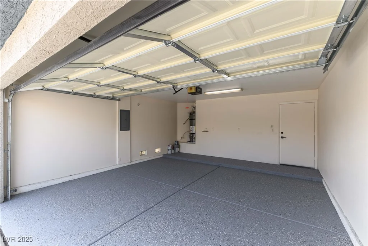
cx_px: 184
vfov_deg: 77.3
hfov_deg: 100.4
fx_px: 153
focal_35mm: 15
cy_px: 123
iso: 400
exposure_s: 1/2000
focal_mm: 15
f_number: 9
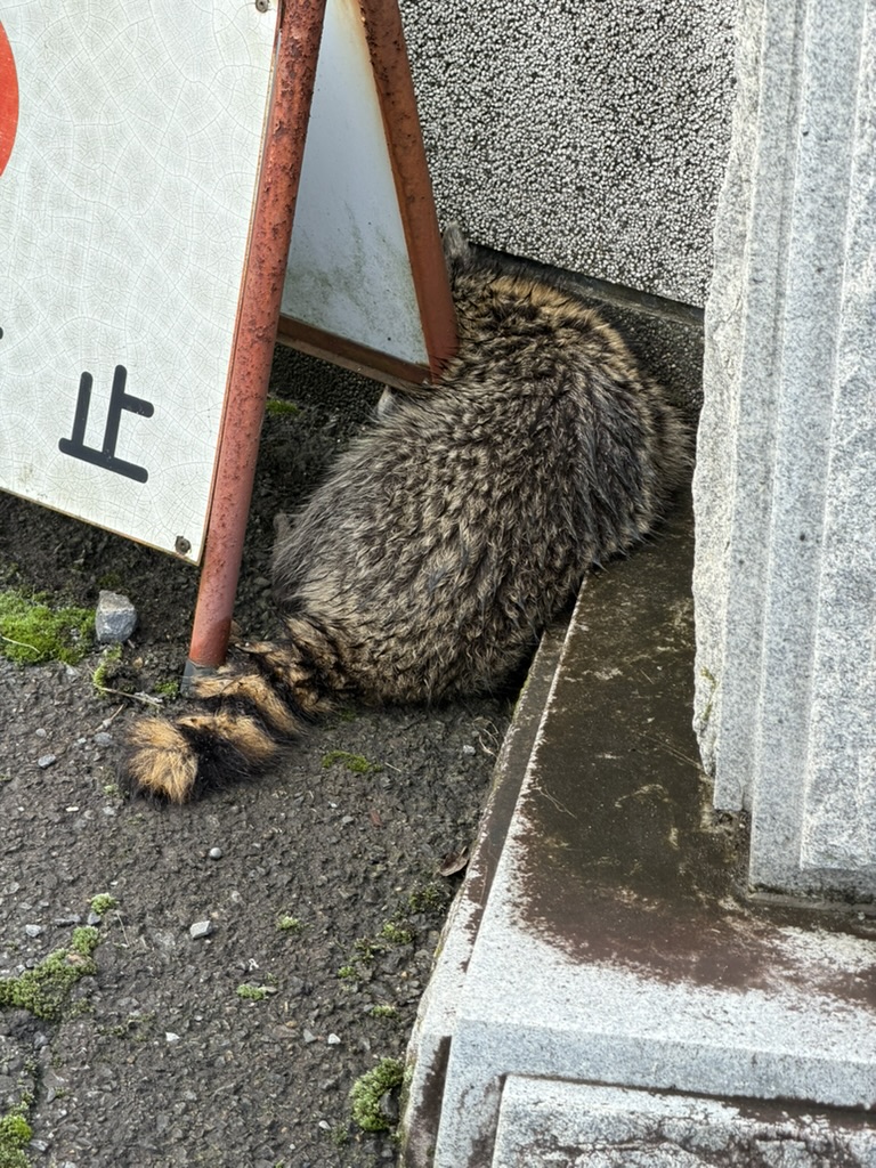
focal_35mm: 100
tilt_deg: -28.0
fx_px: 3374
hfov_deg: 14.8
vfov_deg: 19.6
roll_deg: -0.9
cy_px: 584
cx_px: 438
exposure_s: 1/121
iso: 80
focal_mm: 16.89
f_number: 2.8
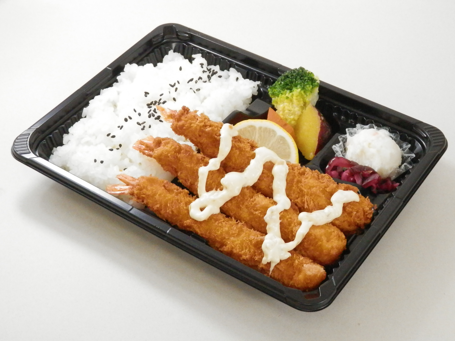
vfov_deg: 22.3
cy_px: 170
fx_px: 868
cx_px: 228
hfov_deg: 29.4
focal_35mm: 66
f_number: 4.4
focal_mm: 11.9
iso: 800
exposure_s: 1/125
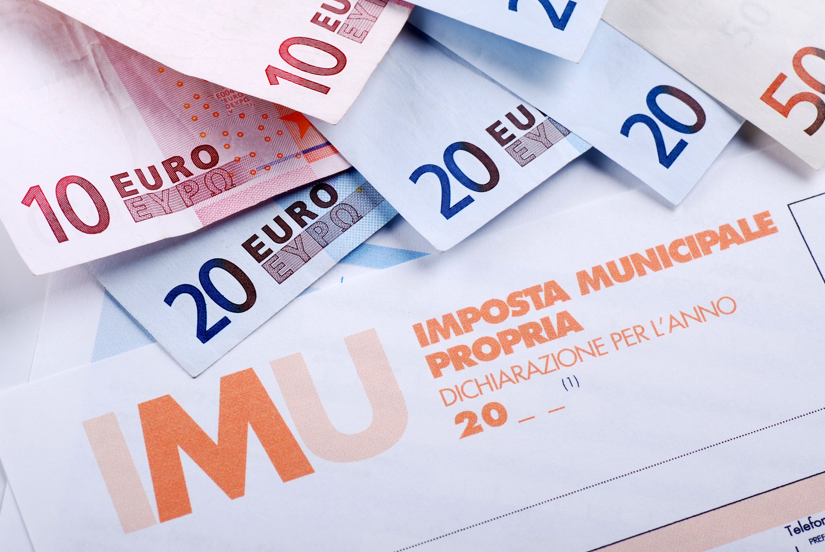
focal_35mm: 154
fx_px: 3533
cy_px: 276
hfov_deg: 13.3
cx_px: 455
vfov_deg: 8.9
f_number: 11
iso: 100
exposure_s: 1/125
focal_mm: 90
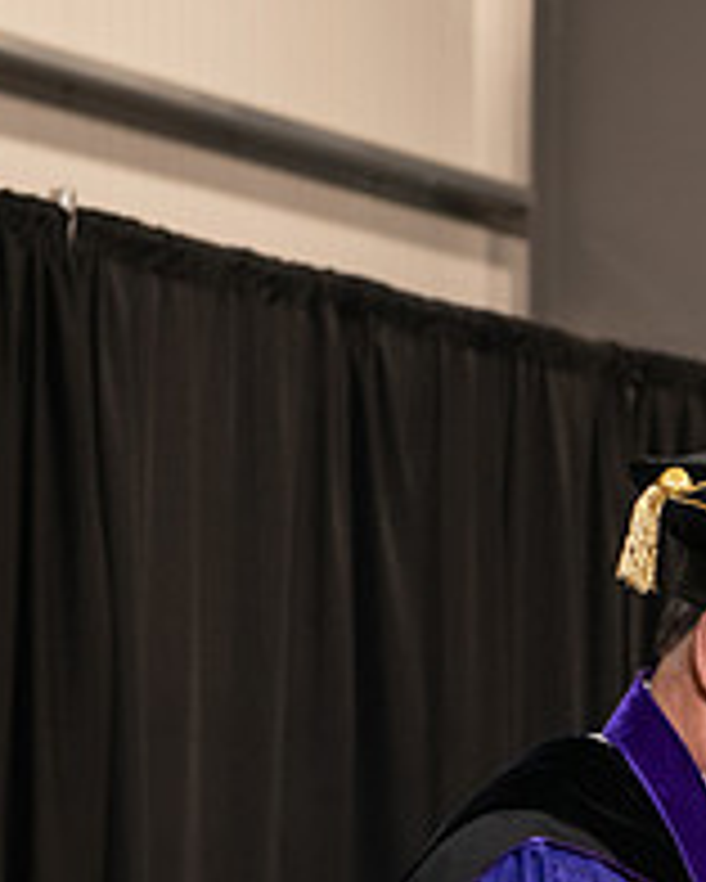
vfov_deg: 9.9
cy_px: 857
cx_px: 1093
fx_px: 5063
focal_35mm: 194
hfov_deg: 7.8
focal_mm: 70
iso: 2000
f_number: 5
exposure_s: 1/125
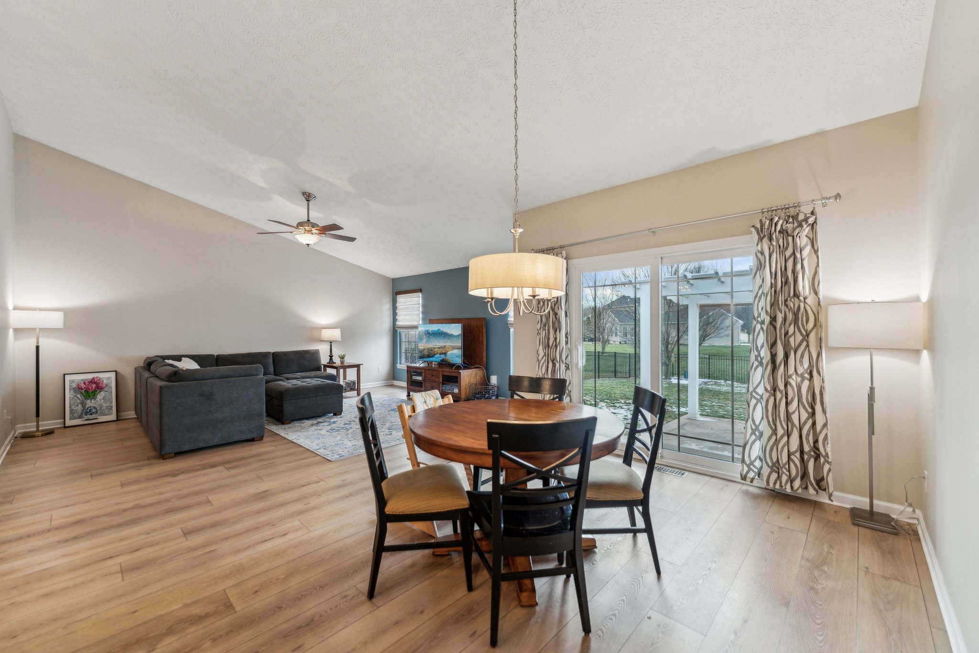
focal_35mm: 14
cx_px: 490
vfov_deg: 81.2
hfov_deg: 104.2
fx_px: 381
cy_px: 326
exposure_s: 1/125
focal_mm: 14
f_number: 2.8
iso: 640
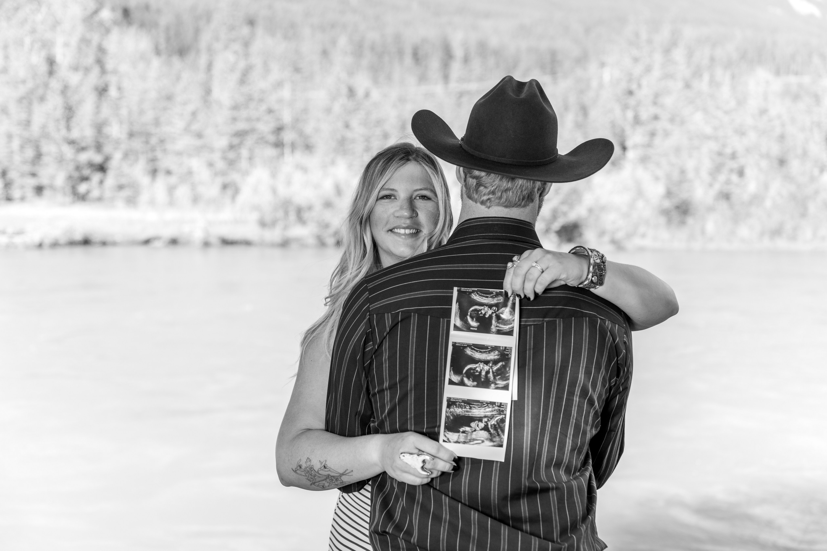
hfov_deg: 41.9
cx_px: 414
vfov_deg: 28.7
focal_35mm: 47
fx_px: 1080
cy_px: 276
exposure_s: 1/250
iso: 160
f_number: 3.2
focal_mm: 47
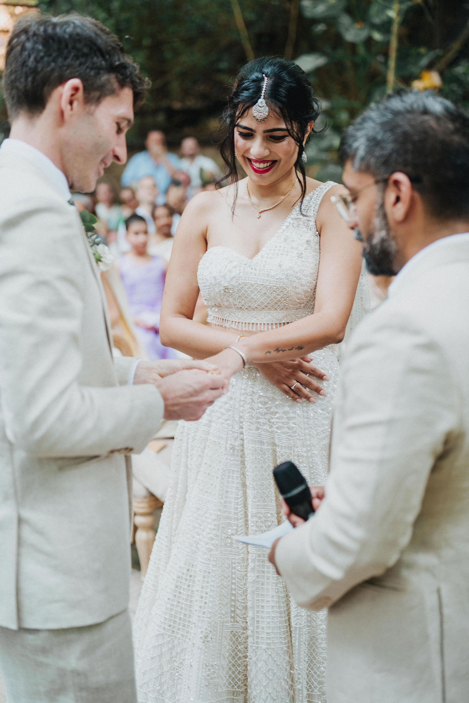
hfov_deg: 27.0
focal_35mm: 50
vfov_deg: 39.6
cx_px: 234
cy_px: 352
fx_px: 977
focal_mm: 50
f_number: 2
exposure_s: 1/160
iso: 400
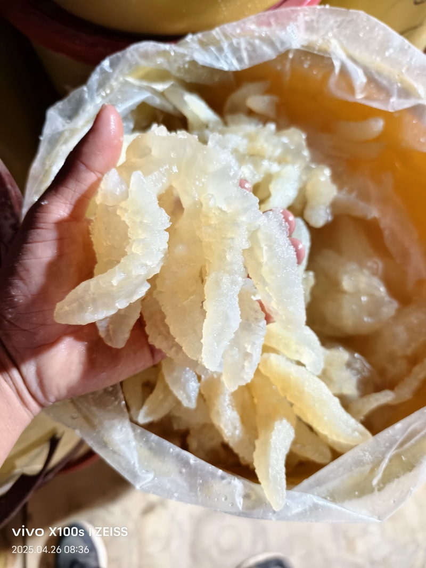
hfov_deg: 58.9
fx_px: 377
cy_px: 284
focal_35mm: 23
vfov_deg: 73.9
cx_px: 213
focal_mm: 5.6
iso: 2074
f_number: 1.57
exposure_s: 1/33.3
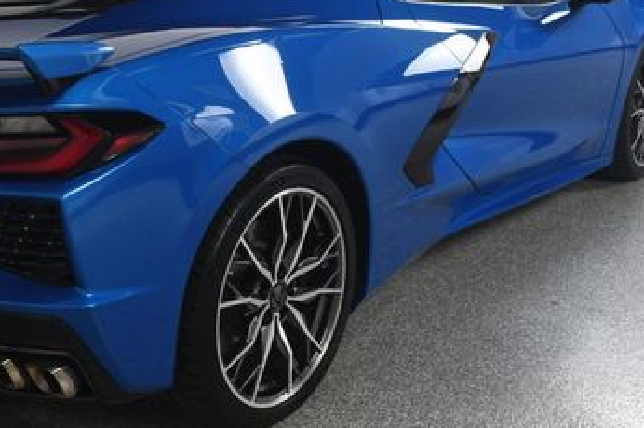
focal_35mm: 61
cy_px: 207
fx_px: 1090
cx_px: 153
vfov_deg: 22.2
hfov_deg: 32.2
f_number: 9
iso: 100
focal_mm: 22
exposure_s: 1/160
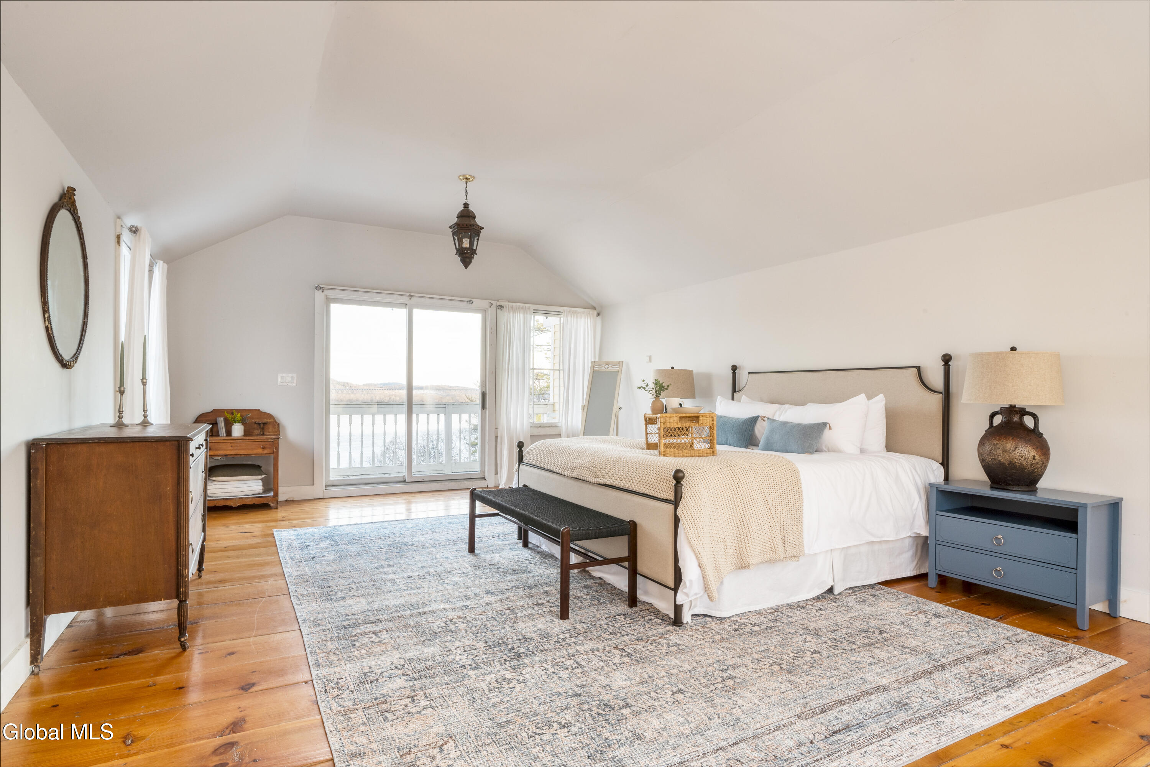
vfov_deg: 67.4
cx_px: 575
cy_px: 384
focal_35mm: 18
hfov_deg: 90.0
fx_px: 575
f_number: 18
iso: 125
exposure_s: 1/1.67
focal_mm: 18
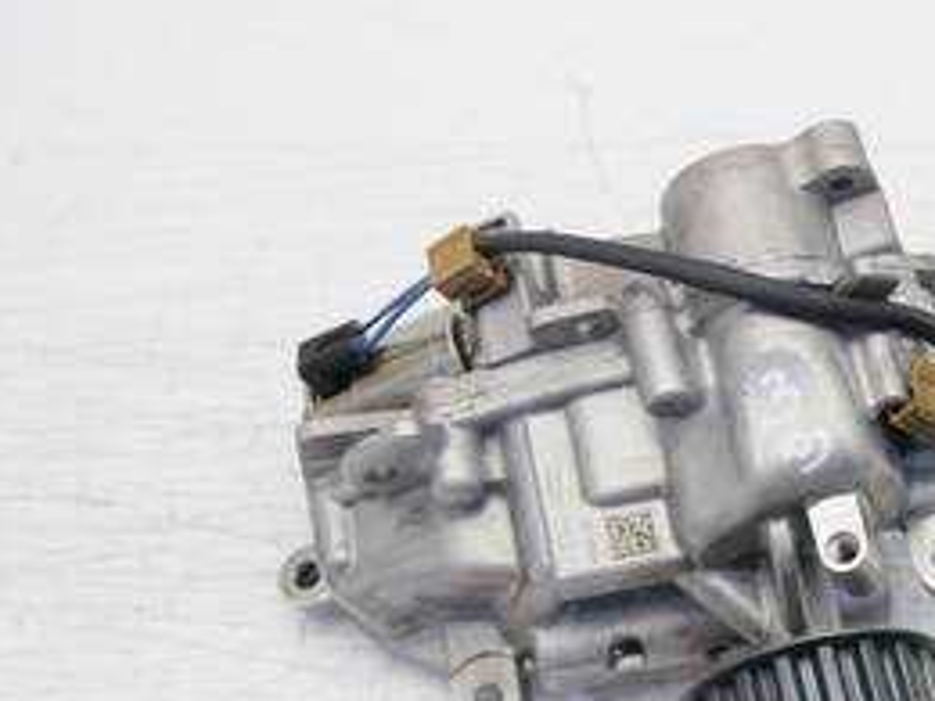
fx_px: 1594
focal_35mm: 59
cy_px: 525
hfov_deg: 31.5
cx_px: 795
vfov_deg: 24.5
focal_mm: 16
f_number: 4
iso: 200
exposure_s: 1/100
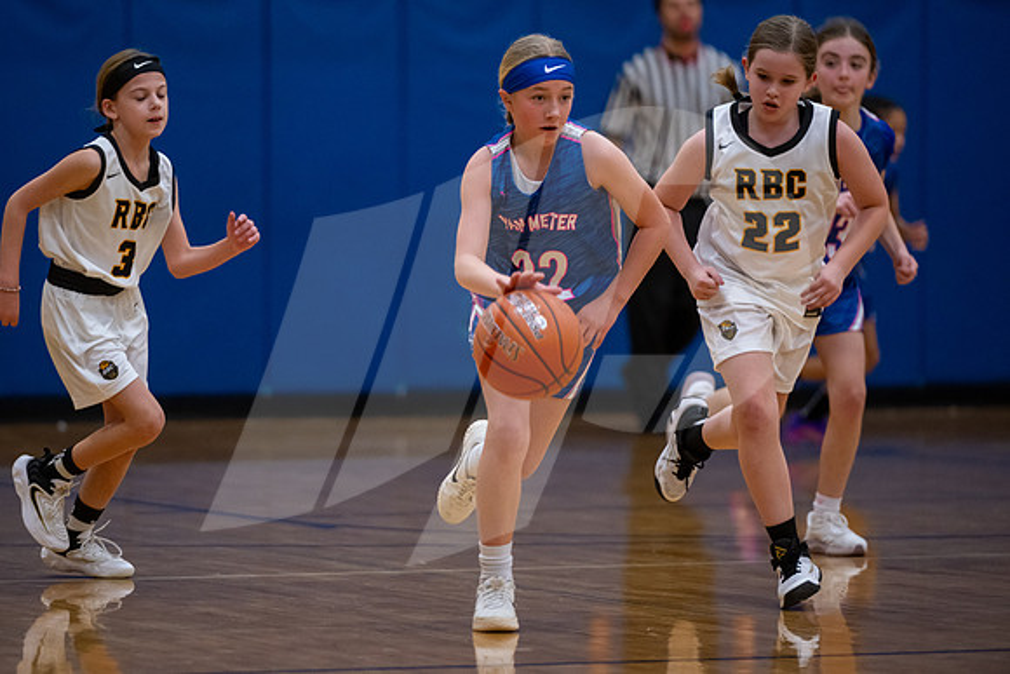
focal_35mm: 224
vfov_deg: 6.1
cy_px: 302
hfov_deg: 9.2
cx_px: 444
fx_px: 6295
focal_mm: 200
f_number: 2.8
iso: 4000
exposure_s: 1/800
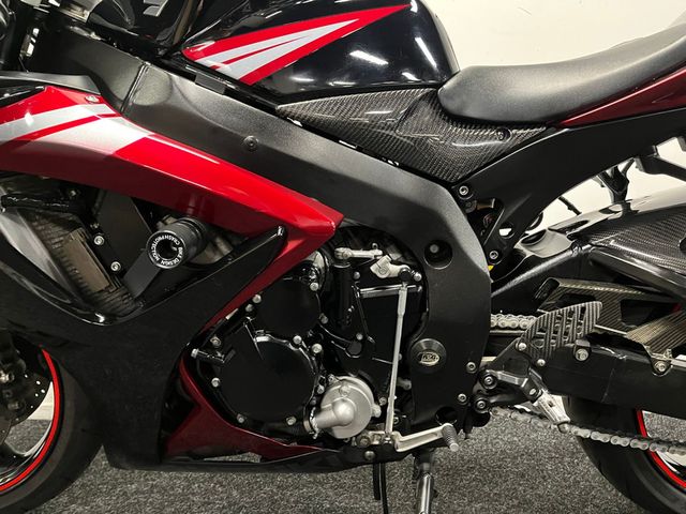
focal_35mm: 26
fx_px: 515
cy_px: 257
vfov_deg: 53.1
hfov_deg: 67.3
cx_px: 343
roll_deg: +1.3
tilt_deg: -4.1
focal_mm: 5.1
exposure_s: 1/25
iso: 500
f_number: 1.6
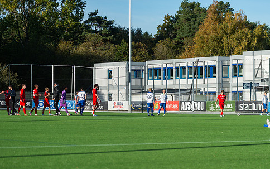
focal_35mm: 152
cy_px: 133
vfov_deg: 8.6
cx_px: 193
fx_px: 1119
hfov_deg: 13.7
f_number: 3.2
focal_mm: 100
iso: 100
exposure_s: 1/1600
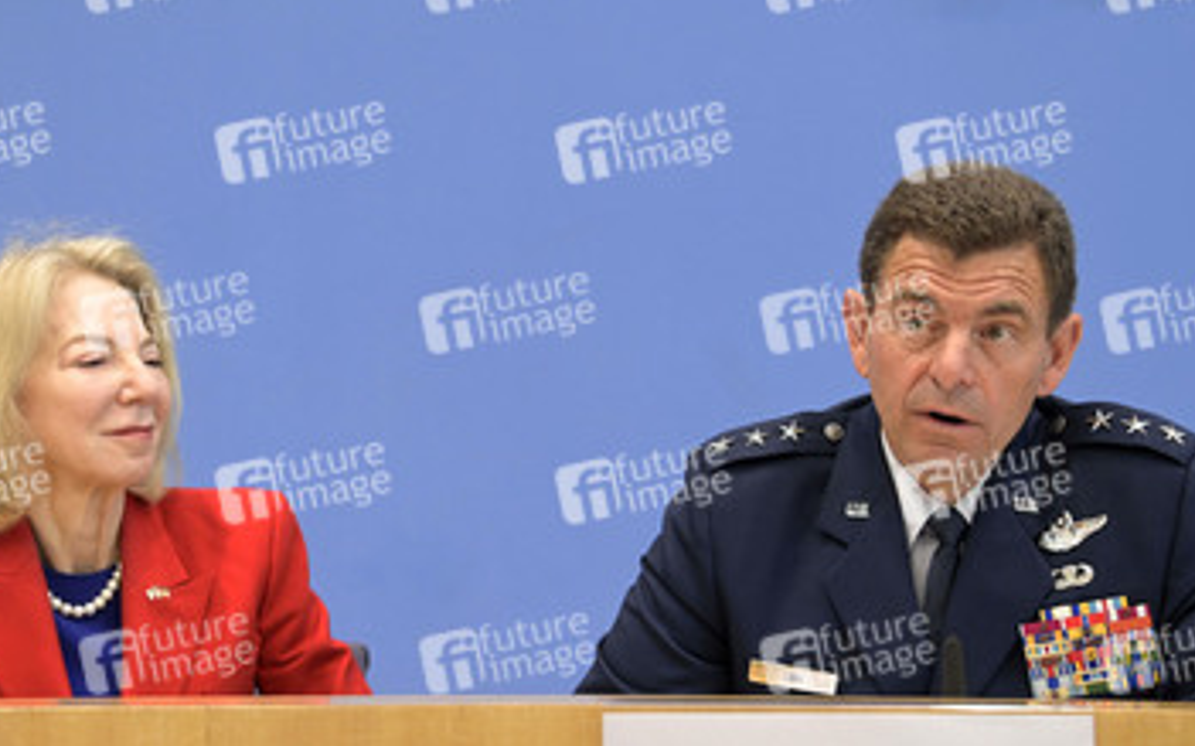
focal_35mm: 89
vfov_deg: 14.7
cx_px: 553
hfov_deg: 23.3
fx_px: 2897
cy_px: 399
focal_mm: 68
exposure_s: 1/320
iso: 5000
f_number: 5.6
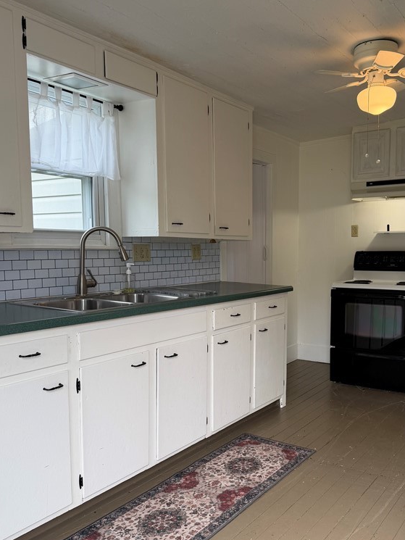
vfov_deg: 55.3
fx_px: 515
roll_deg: -0.5
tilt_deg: -6.4
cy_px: 296
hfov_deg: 42.6
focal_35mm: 33
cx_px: 253
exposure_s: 1/165
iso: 64
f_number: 1.78
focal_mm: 6.76
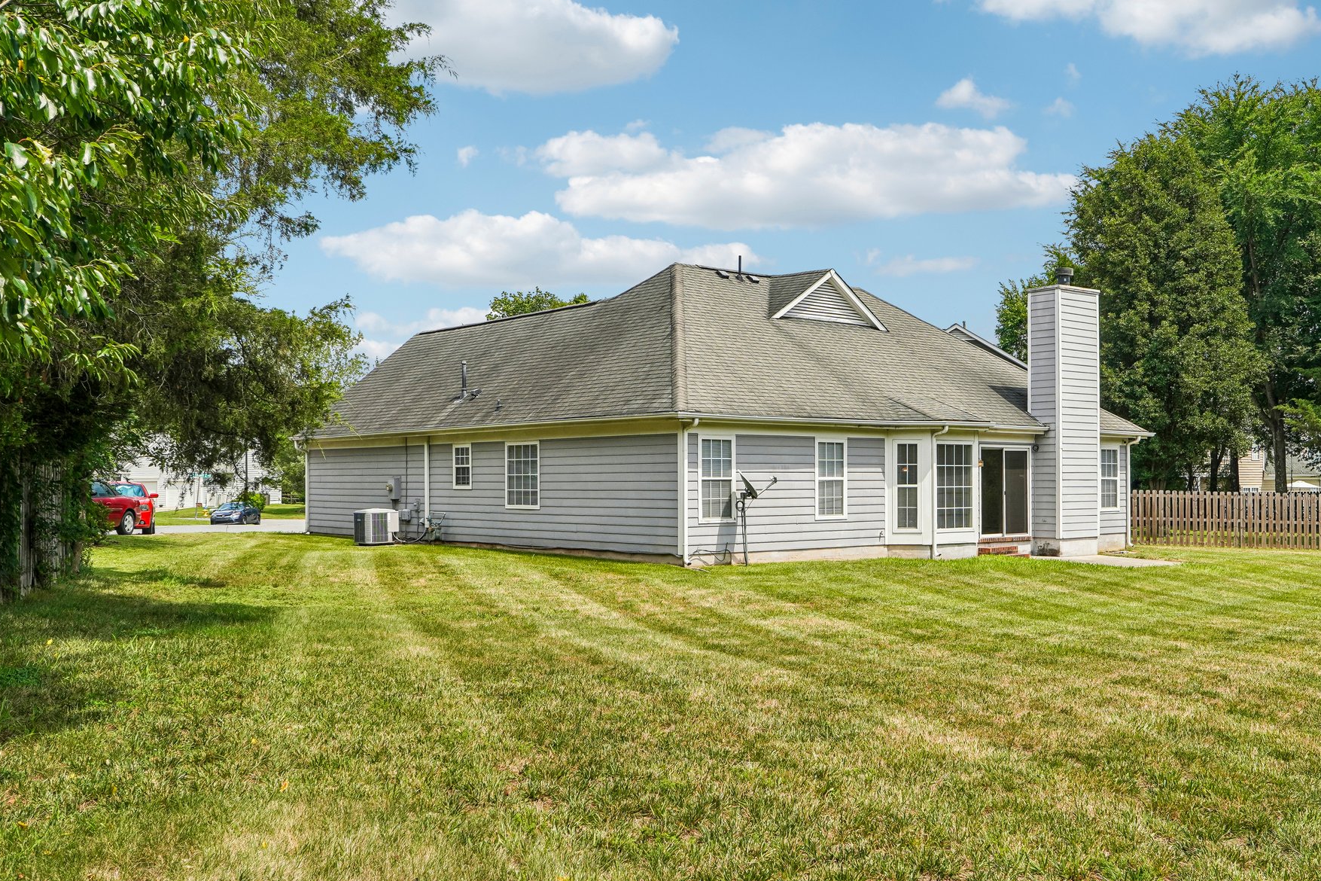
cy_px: 418
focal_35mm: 35
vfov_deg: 37.8
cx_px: 747
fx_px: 1284
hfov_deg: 54.3
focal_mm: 20
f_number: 8
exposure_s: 1/90
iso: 100
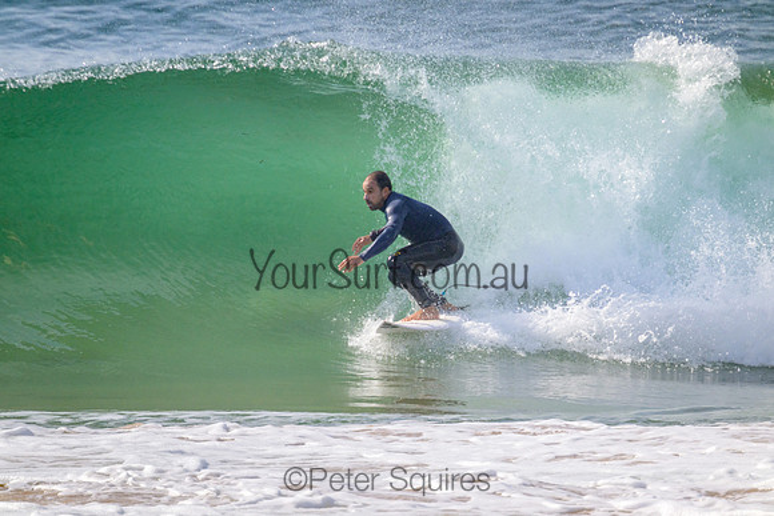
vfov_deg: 1.7
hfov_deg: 2.6
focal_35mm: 800
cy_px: 258
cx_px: 387
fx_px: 17203
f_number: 11
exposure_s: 1/2000
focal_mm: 800
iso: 720
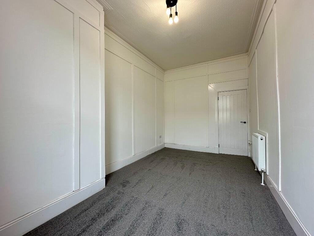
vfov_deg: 85.7
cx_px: 157
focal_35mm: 14
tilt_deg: +0.3
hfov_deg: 102.1
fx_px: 127
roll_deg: +0.4
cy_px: 118
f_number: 2.2
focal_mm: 2.22
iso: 50
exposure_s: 1/100
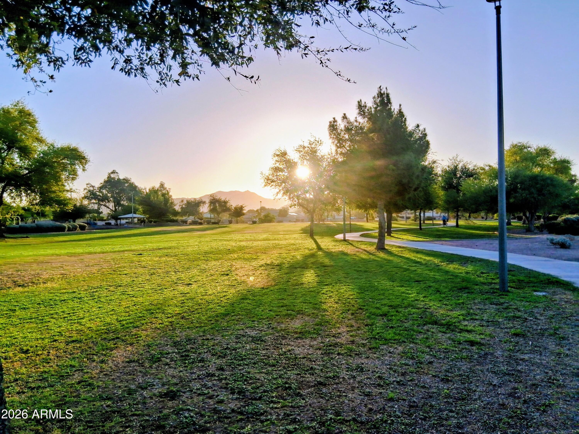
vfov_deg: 53.1
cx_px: 290
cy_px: 217
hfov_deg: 67.3
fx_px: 435
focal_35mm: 26
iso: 25
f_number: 1.8
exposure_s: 1/1209
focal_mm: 3.98
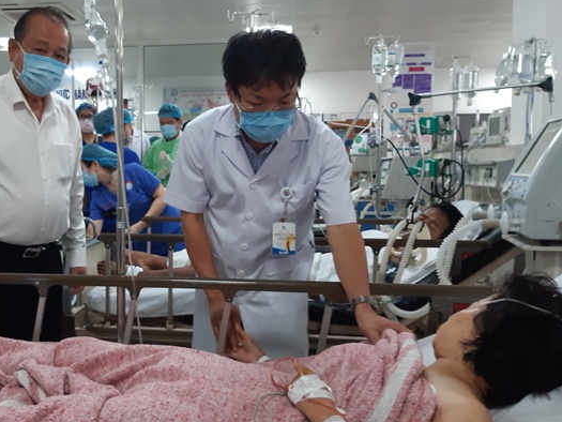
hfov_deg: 47.4
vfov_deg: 37.7
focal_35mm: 38
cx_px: 152
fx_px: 617
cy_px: 226
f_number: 1.7
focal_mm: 3.92
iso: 100
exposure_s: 1/50
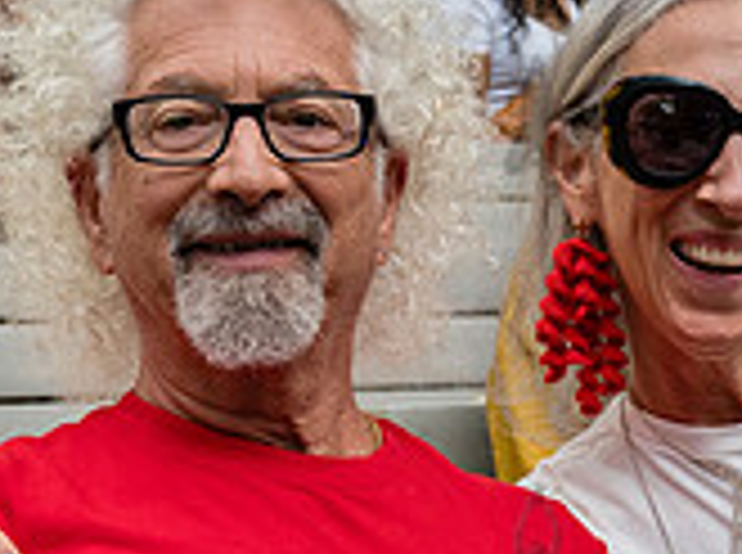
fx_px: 3080
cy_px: 418
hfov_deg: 13.7
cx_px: 543
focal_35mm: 144
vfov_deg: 10.2
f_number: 4.5
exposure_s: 1/640
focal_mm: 31
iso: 1000
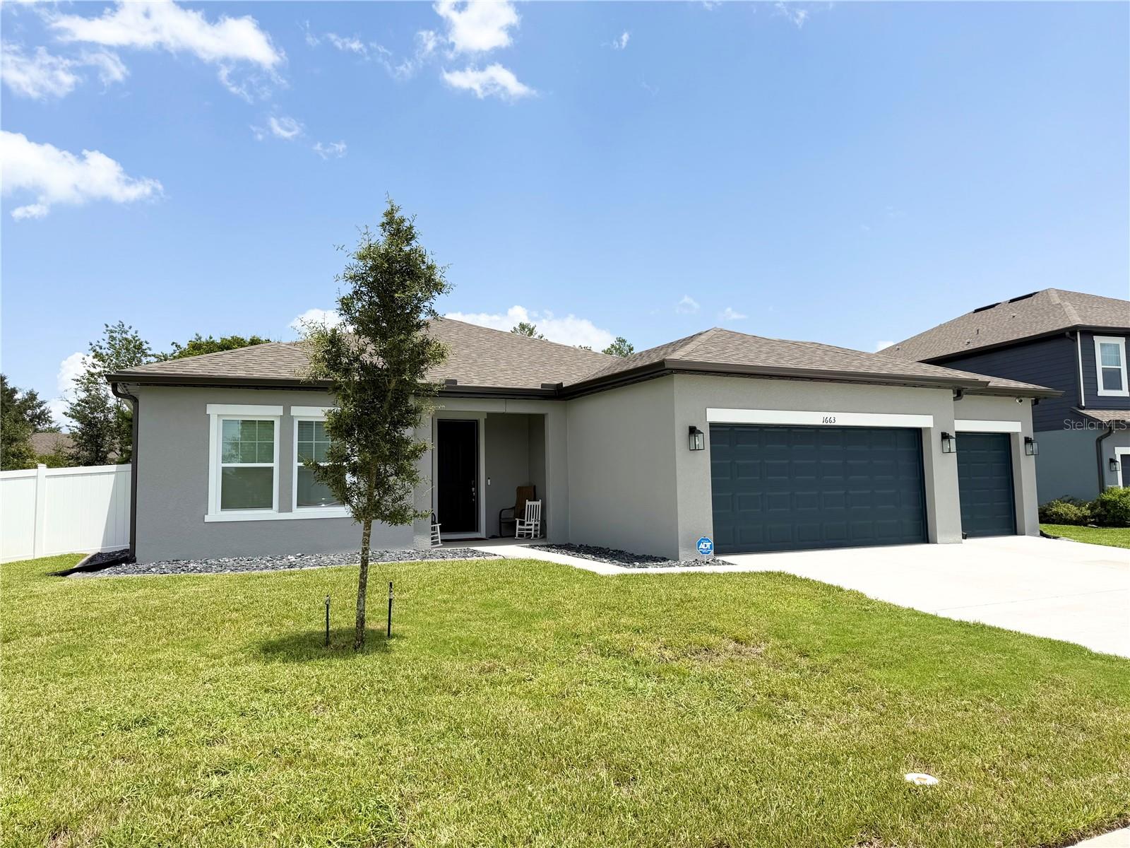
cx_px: 565
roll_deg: +1.0
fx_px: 783
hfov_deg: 71.6
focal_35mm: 24
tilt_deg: +4.8
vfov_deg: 56.8
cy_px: 424
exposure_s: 1/6711
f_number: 1.78
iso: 80
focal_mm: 6.76
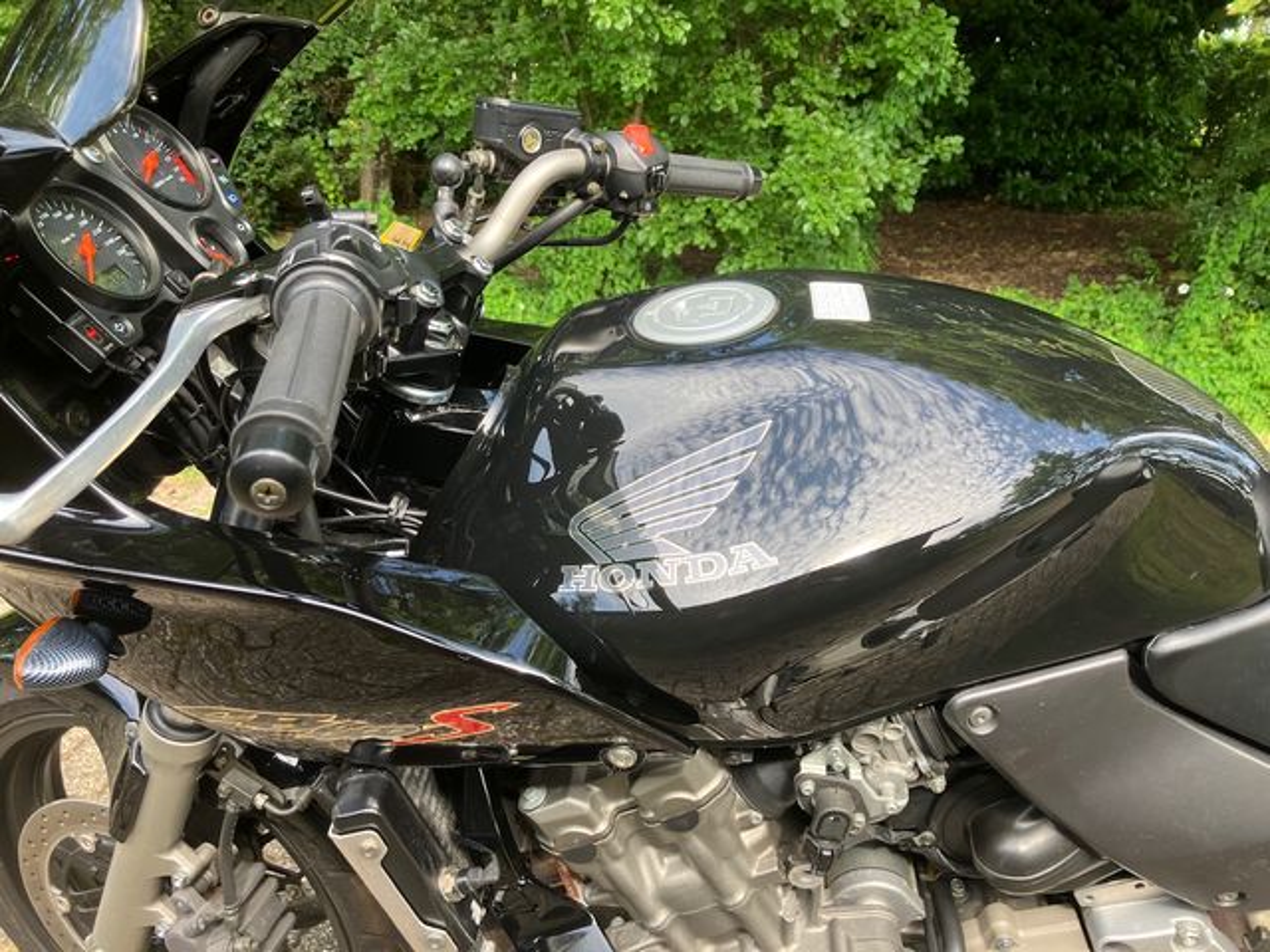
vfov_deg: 49.7
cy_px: 476
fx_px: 1027
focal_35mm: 28
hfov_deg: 63.4
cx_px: 635
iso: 25
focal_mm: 3.99
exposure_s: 1/121
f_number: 1.8
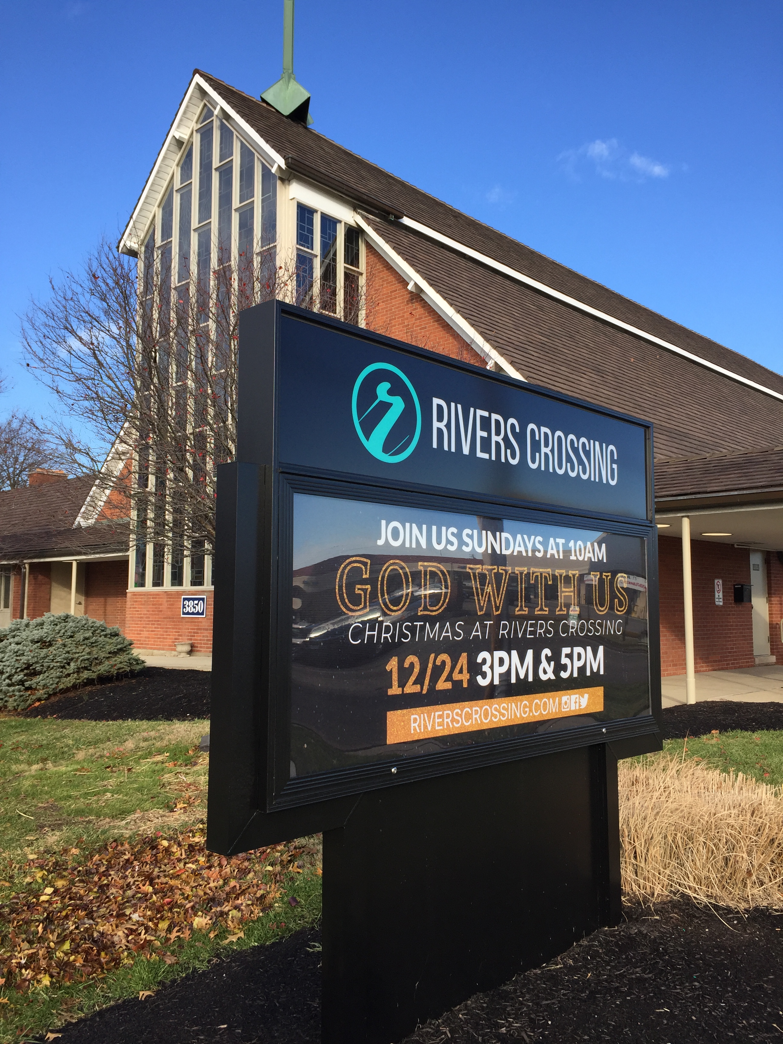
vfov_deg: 61.7
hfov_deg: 48.2
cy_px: 522
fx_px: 875
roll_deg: +0.4
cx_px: 392
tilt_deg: +5.5
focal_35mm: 29
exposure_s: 1/706
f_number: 2.2
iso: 32
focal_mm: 4.15
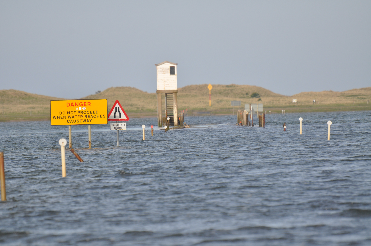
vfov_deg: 3.0
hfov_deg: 4.6
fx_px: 4632
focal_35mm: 450
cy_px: 123
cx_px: 186
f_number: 6.3
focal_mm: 300
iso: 200
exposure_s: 1/640
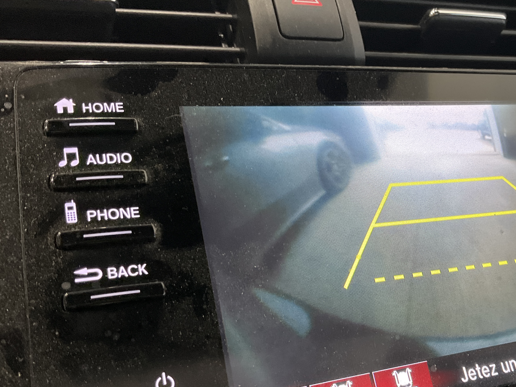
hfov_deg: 40.8
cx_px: 391
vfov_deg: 32.1
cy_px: 235
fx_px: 671
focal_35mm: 45
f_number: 1.8
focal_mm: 3
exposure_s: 1/41
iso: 100
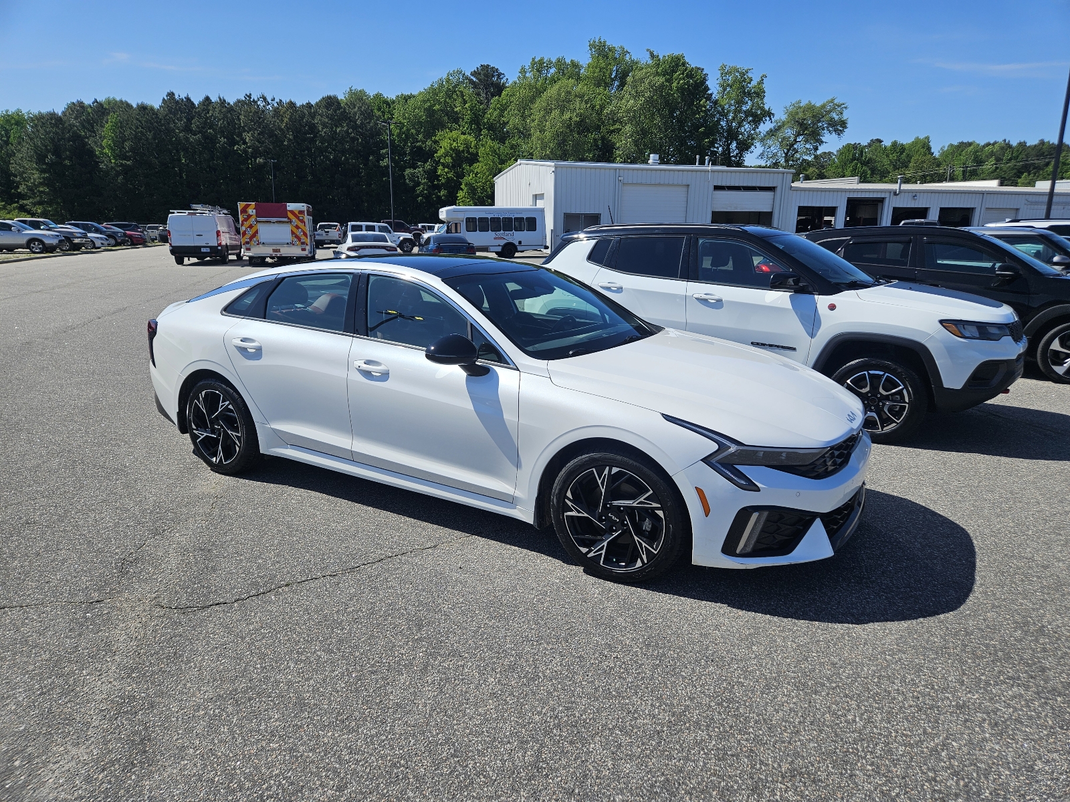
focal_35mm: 23
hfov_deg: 73.9
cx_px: 535
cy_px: 401
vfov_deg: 58.9
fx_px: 711
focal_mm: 5.4
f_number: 1.8
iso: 25
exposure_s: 1/3333
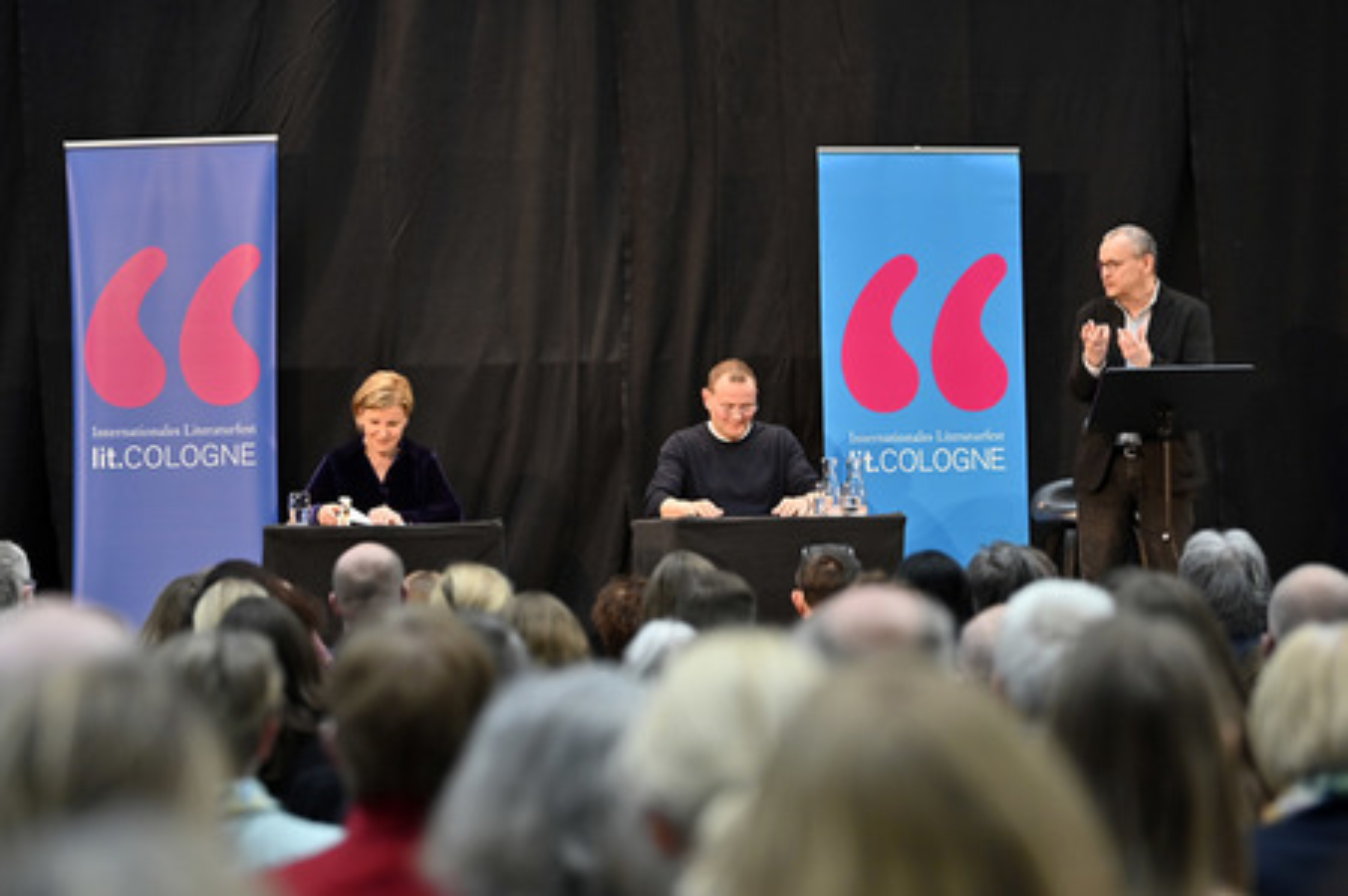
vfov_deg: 14.4
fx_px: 3555
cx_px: 674
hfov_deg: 21.5
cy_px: 448
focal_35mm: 95
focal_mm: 95
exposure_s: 1/400
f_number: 2.8
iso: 1000
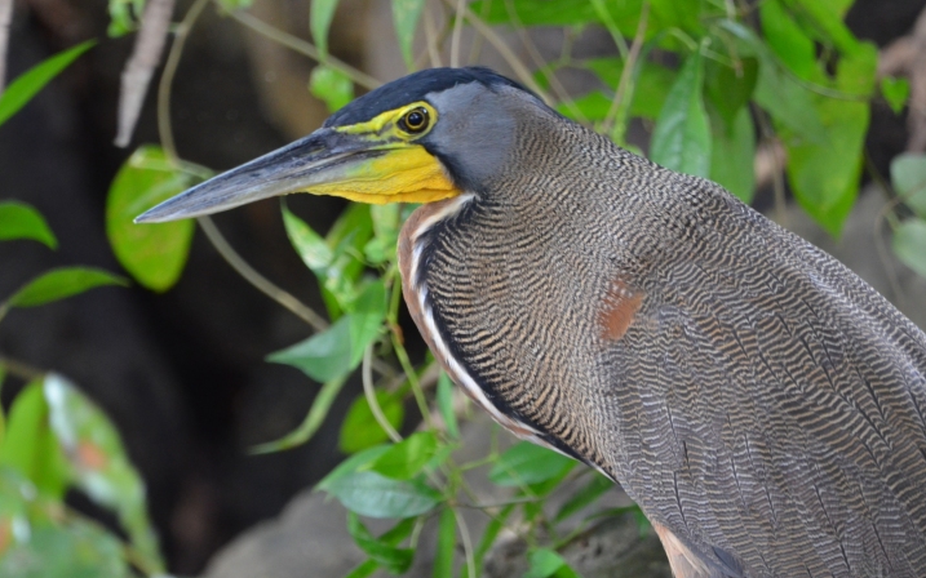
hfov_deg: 2.1
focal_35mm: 1022
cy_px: 272
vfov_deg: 1.3
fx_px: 25790
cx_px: 429
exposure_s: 1/40
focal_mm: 600
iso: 1600
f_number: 6.3
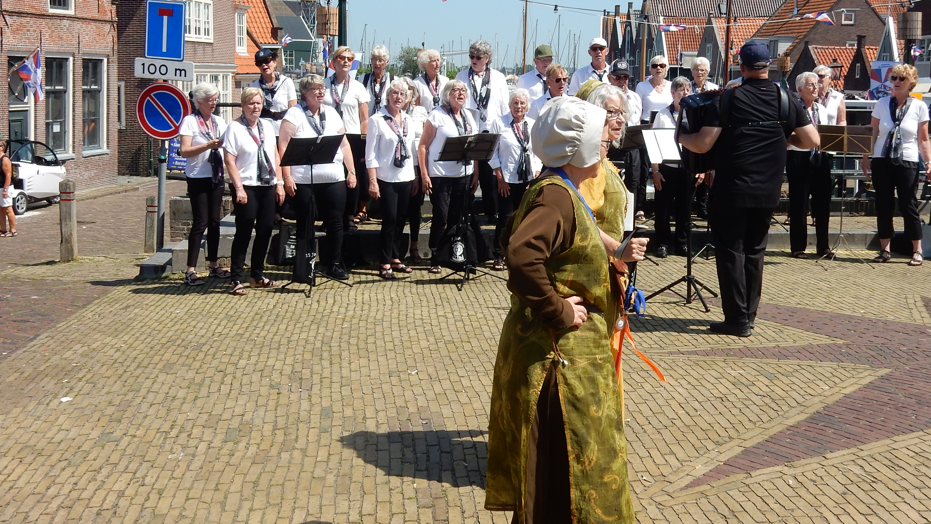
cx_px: 467
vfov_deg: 25.4
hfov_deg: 43.7
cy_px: 210
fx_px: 1160
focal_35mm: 47
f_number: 4.2
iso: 125
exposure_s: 1/800
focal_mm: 7.6
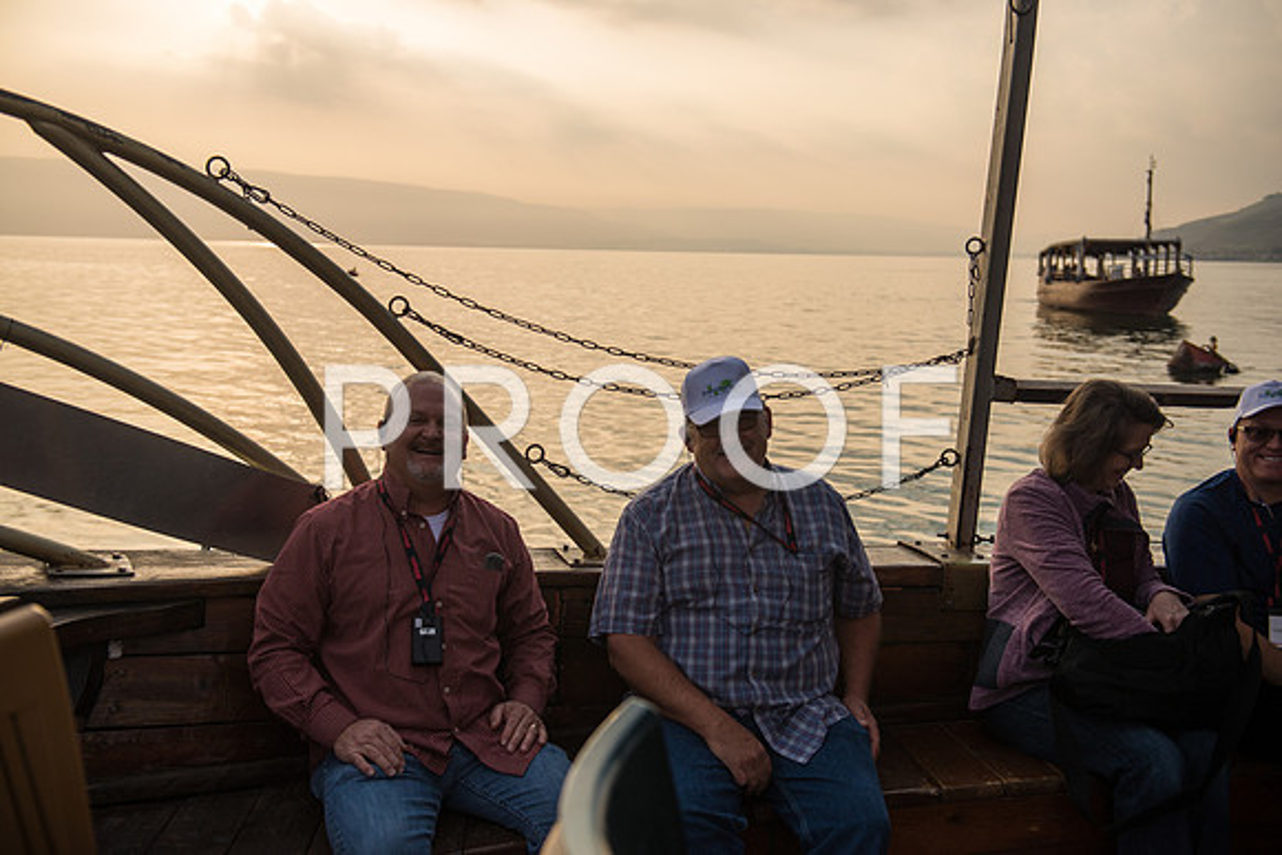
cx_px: 641
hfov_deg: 48.4
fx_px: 1425
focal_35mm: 40
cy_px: 428
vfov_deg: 33.4
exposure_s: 1/4000
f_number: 2.8
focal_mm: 40
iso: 400
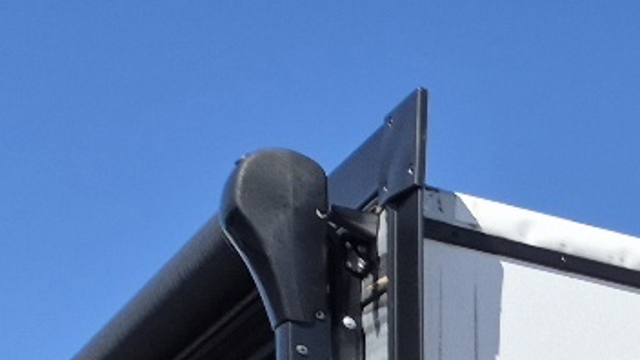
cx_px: 1340
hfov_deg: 14.8
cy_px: 1078
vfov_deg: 8.8
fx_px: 1935
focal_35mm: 114
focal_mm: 5.4
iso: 80
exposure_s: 1/10000
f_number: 1.8
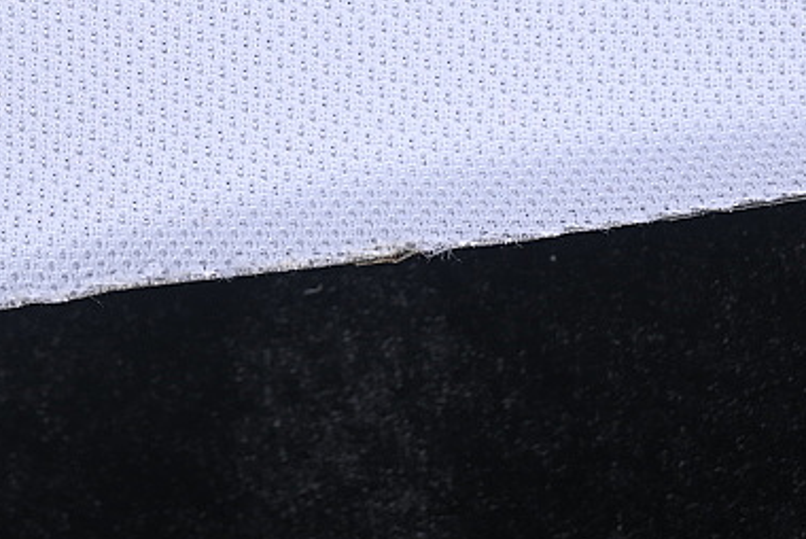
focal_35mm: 213
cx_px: 78
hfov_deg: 9.6
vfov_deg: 6.4
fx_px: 4772
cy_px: -108
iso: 160
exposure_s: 1/80
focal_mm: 50
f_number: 7.1
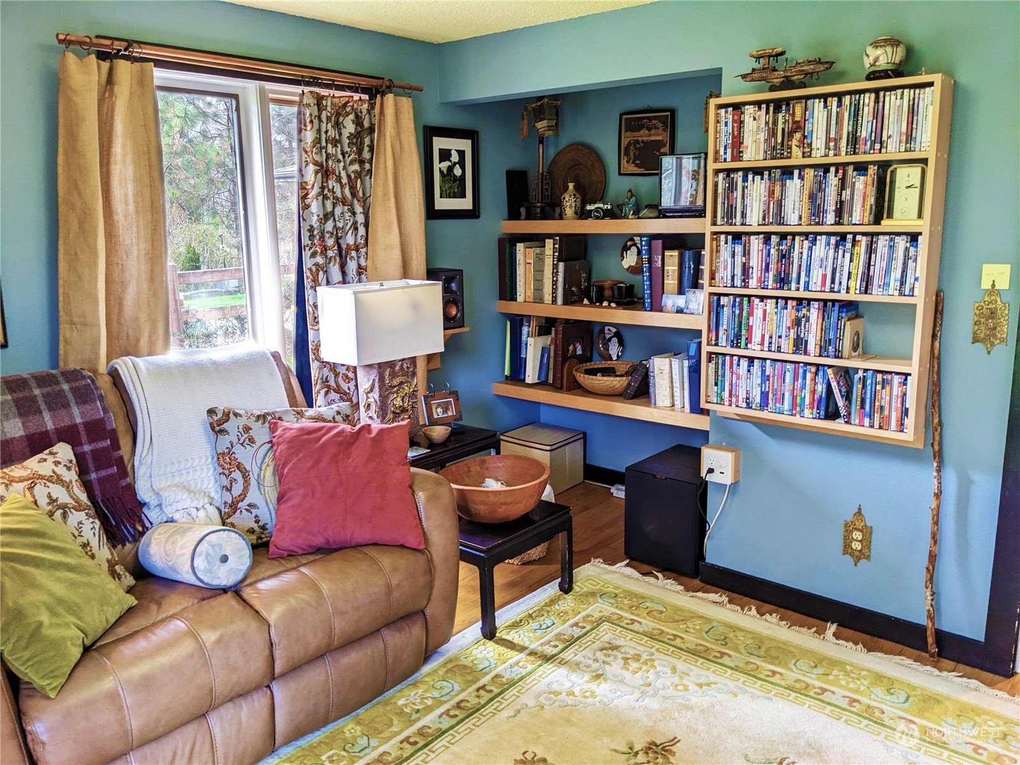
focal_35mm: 27
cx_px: 510
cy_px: 382
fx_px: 796
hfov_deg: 65.3
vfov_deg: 51.4
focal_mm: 4.38
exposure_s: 1/24
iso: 49
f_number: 1.73
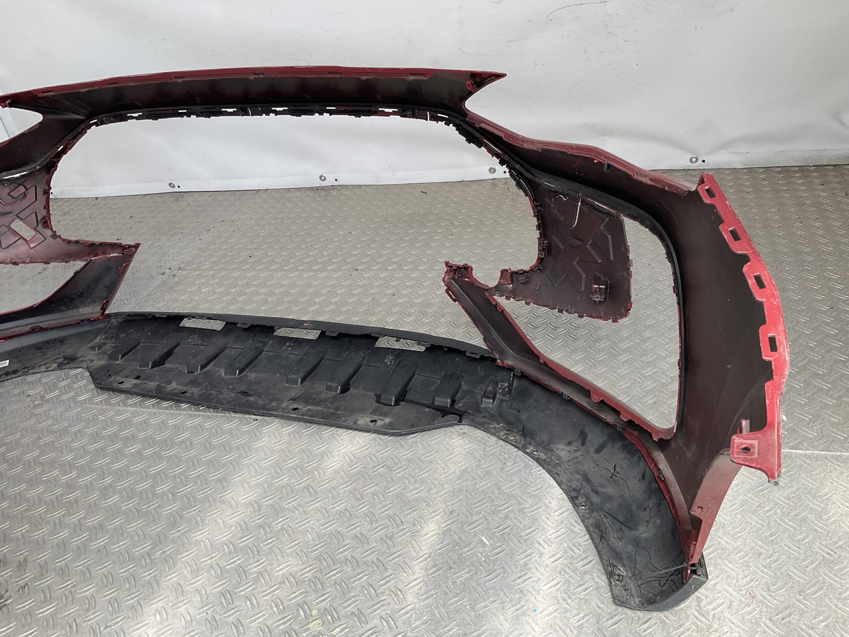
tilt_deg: -31.7
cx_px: 424
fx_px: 711
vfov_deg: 48.2
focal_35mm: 29
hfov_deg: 61.7
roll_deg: +8.6
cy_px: 318
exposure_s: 1/268
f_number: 1.8
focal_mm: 3
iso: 16
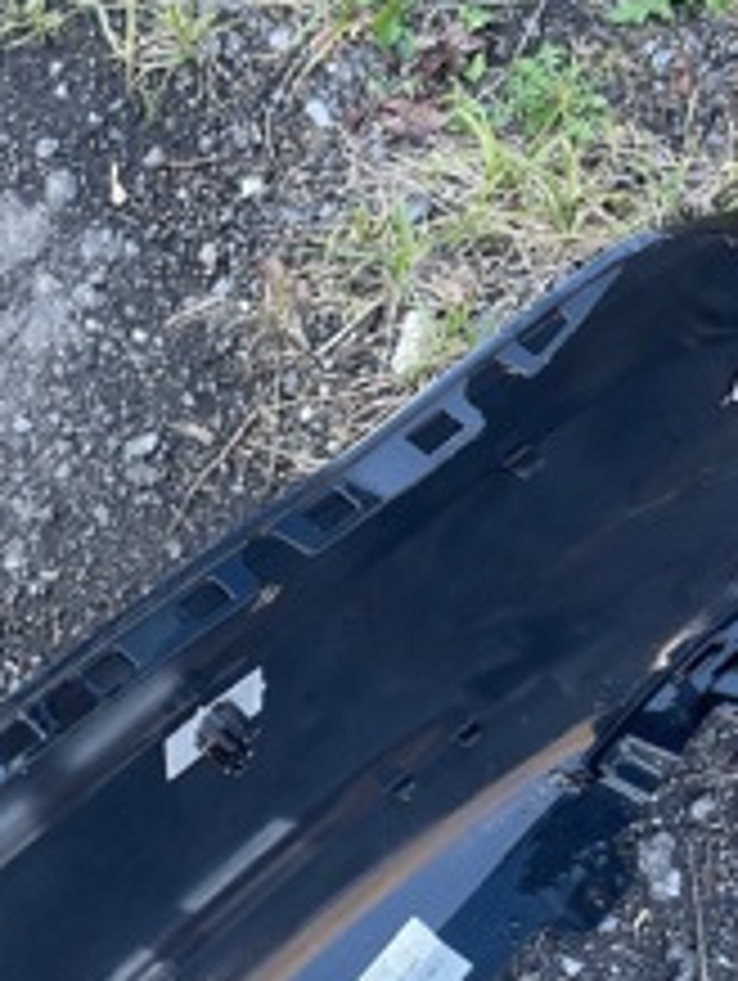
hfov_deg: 25.5
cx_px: 36
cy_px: 855
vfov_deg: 33.3
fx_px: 1560
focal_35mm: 55
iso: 100
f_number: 1.6
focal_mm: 5.1
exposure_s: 1/121
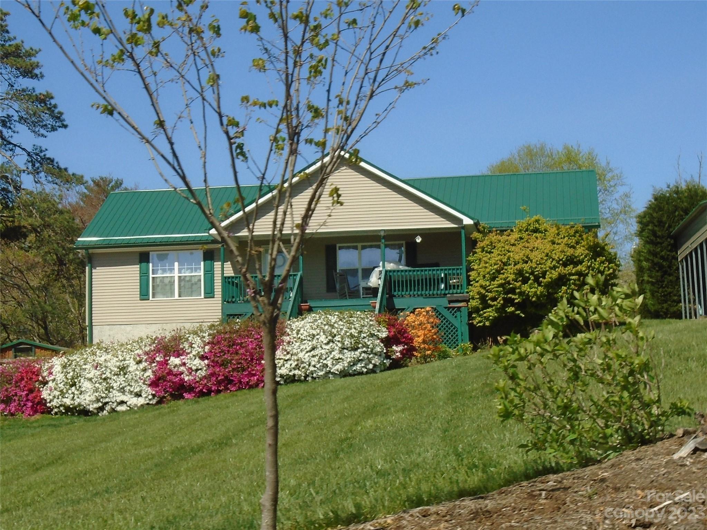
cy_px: 265
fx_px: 1185
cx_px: 354
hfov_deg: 33.2
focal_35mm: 58
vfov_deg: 25.2
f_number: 4.9
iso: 100
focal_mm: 10.2
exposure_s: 1/640
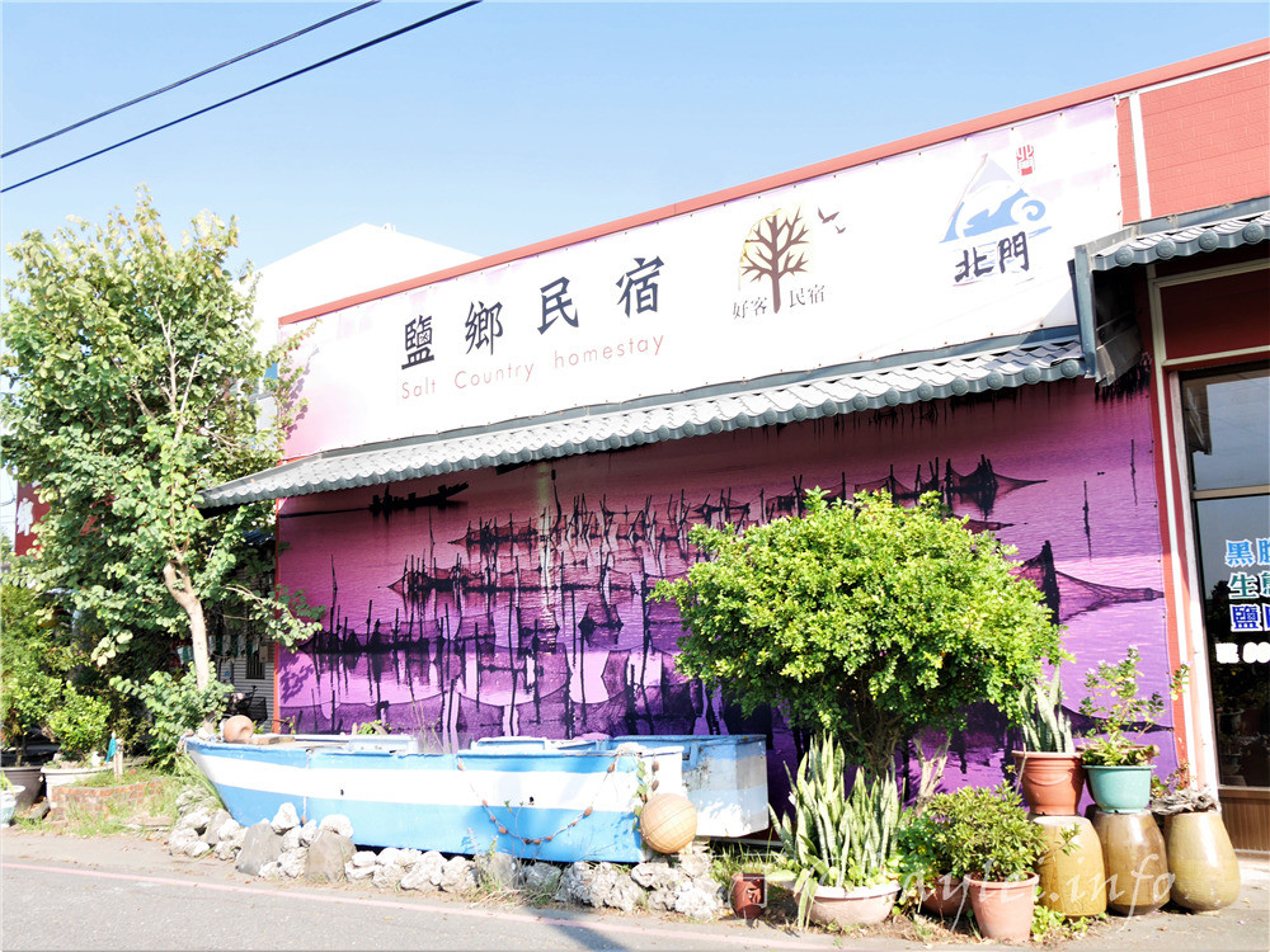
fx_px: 1101
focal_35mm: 30
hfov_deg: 60.0
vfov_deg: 46.8
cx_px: 635
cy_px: 476
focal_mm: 15
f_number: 5.6
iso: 200
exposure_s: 1/250
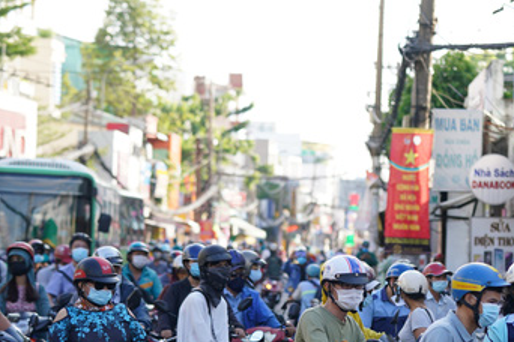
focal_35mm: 146
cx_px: 425
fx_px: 2084
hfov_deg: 14.0
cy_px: 282
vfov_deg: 9.4
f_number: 2.8
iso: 100
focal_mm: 73
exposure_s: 1/320
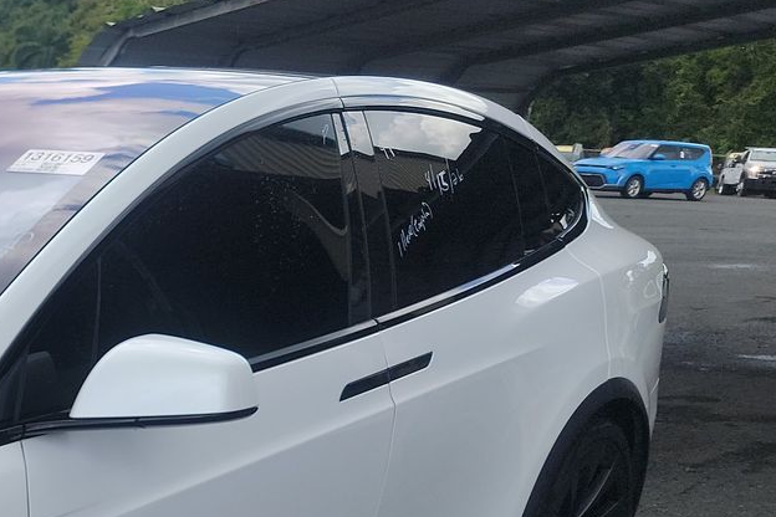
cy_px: 552
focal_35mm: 64
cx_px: -218
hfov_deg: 26.8
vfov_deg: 20.4
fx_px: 1379
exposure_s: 1/542
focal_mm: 6.7
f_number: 1.8
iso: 50
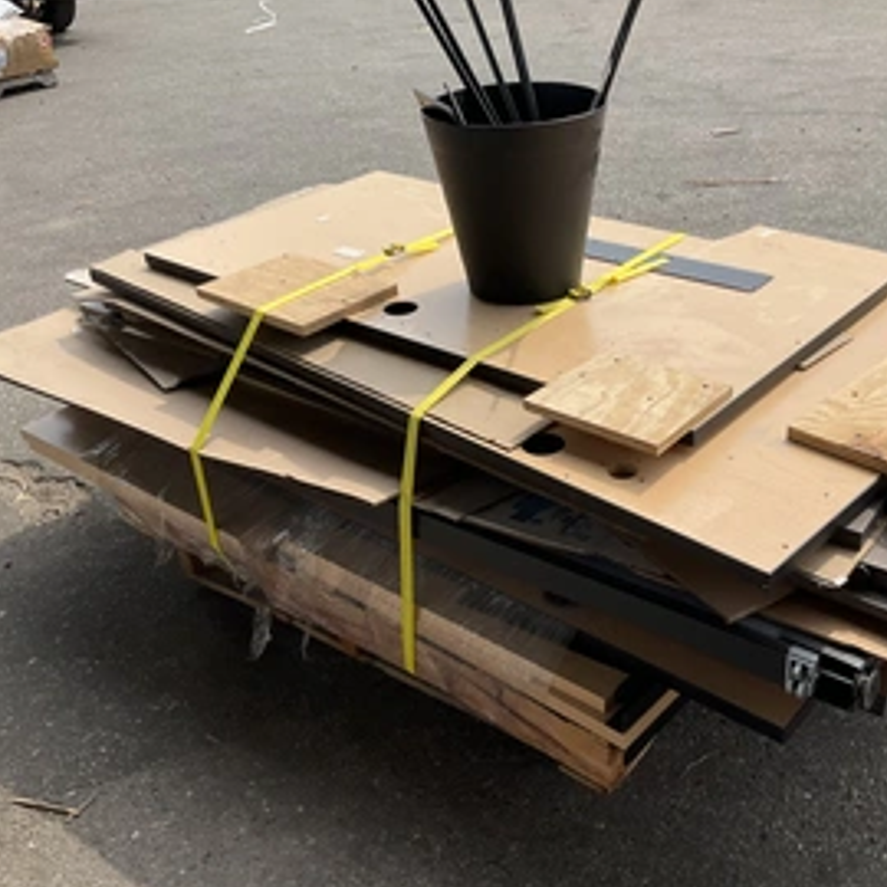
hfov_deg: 43.6
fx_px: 1102
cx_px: 539
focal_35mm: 38
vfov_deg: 43.9
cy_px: 427
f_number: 1.8
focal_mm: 3
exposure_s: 1/1221
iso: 25
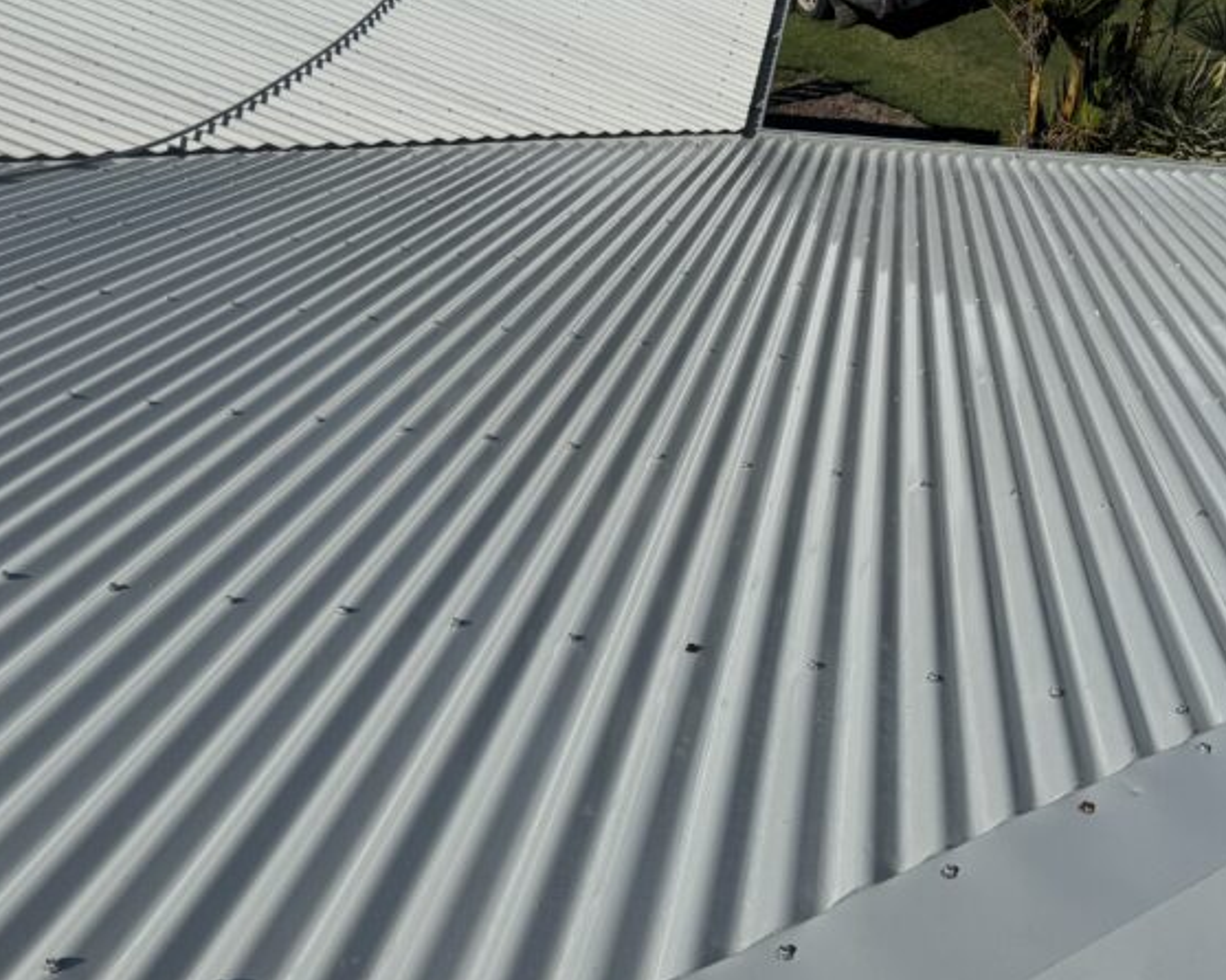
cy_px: 334
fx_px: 1560
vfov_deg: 34.6
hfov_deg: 42.8
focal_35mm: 43
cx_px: 712
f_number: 1.78
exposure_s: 1/15152
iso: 64
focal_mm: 6.76
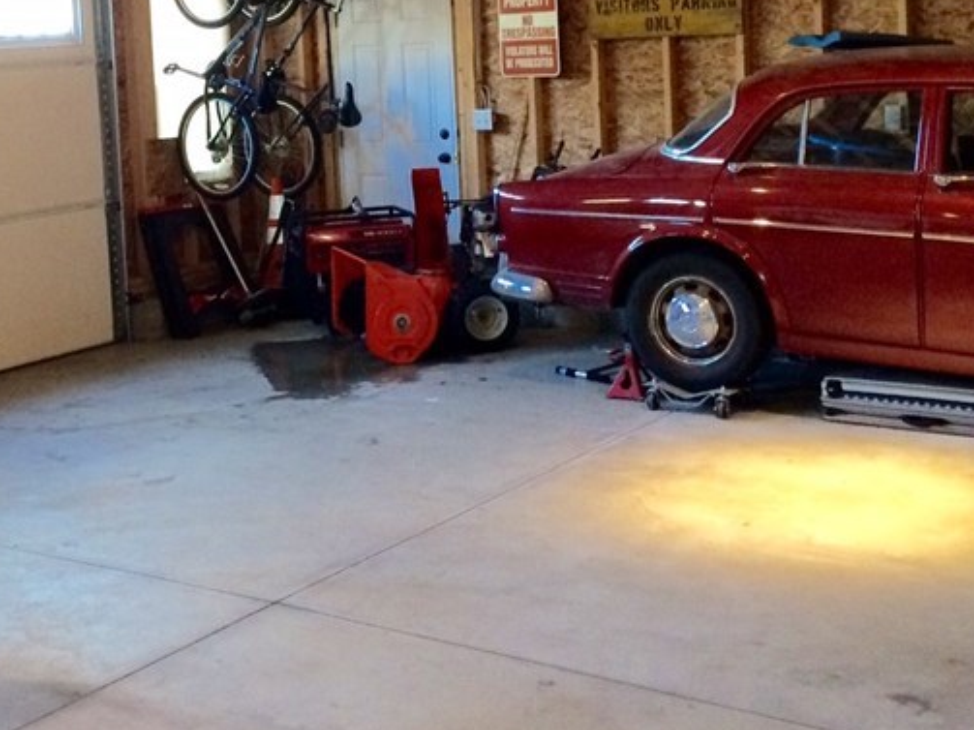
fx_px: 1660
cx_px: 196
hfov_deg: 31.8
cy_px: 165
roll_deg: +4.3
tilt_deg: -5.0
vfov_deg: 24.5
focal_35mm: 59
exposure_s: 1/30
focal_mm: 4.15
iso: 200
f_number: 2.2
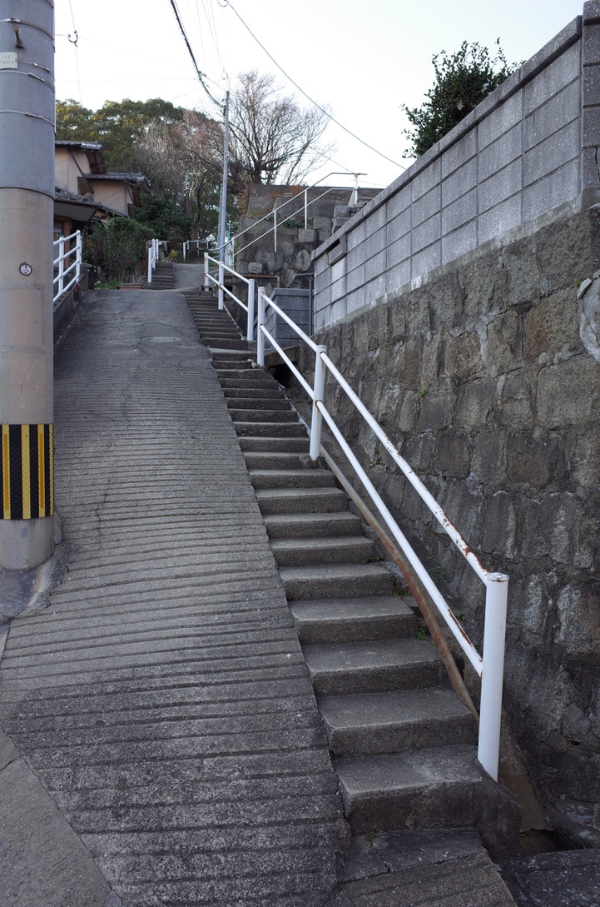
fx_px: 703
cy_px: 454
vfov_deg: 65.6
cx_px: 300
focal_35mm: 28
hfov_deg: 46.2
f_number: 5.6
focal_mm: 18.3
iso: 200
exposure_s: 1/160
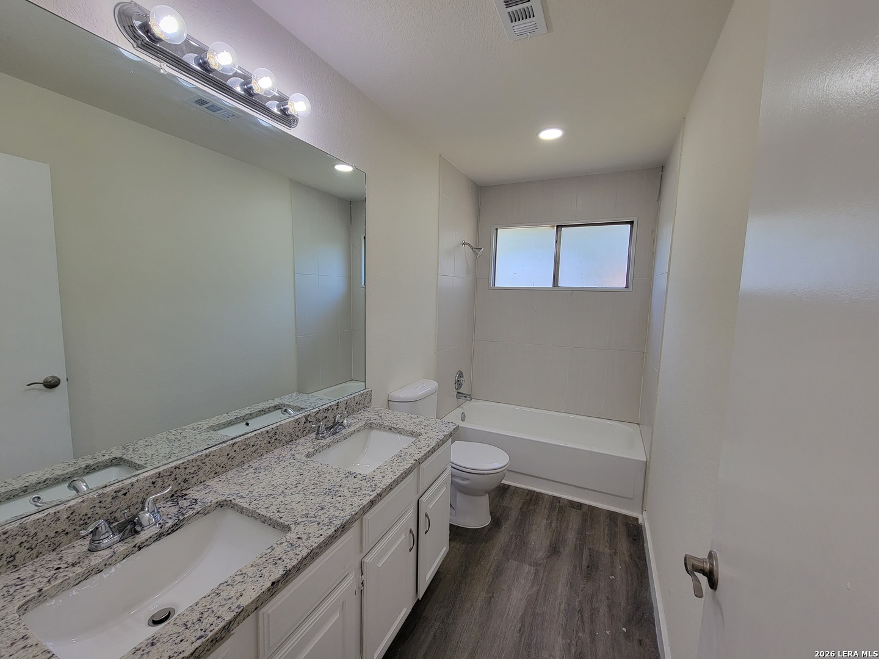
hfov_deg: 106.2
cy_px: 330
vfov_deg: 89.9
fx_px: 330
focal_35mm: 13
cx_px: 440
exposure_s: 1/120
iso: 80
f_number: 2.2
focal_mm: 2.2
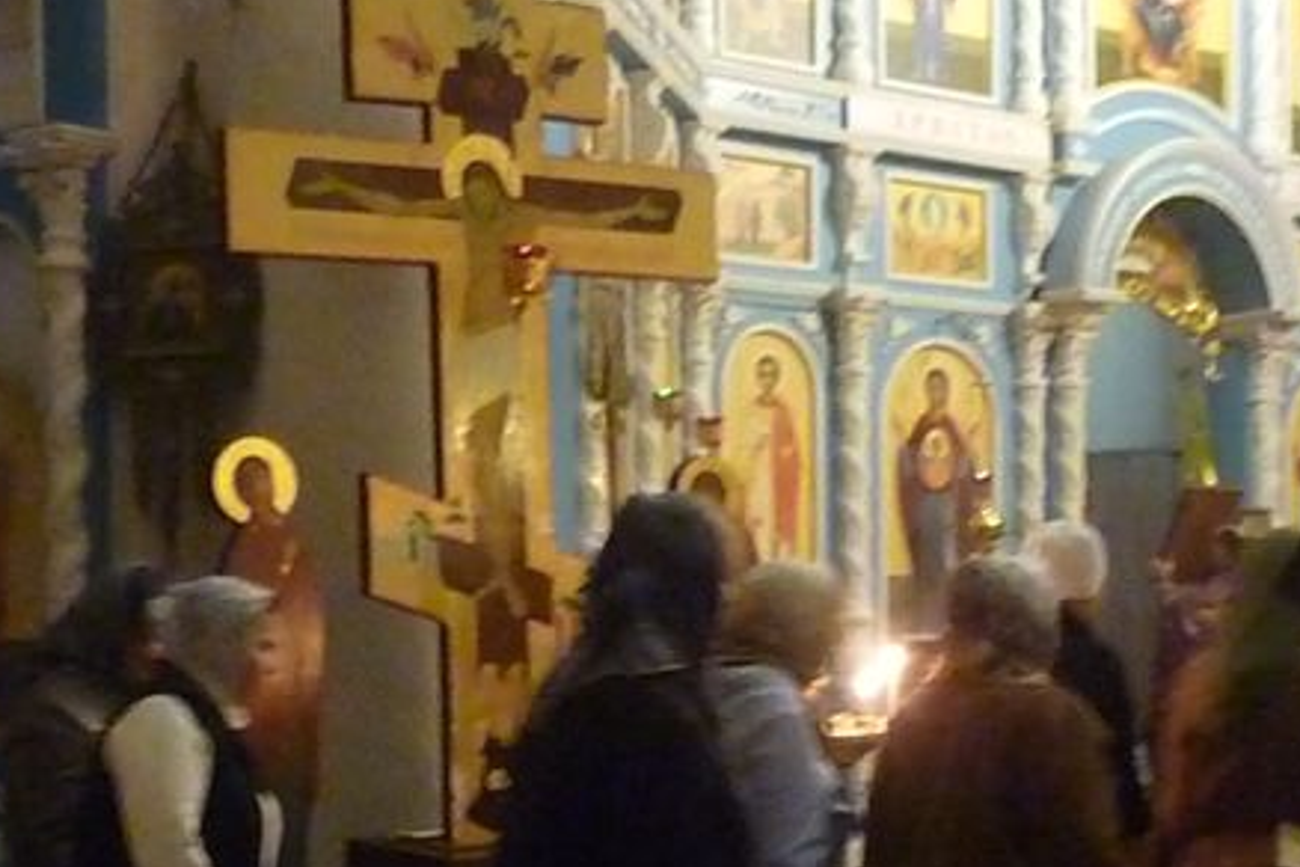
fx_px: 2022
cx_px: 500
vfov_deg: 23.9
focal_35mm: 56
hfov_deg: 35.5
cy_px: 683
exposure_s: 1/15
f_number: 2.8
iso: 3200
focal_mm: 5.5
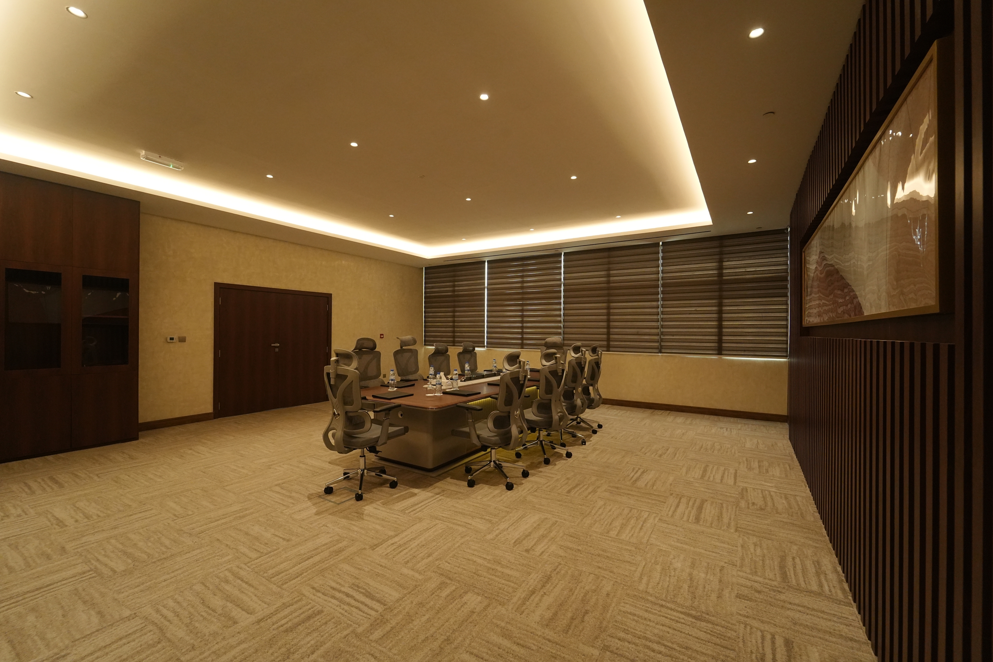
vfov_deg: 81.2
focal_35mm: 14
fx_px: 386
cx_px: 496
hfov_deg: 104.3
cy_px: 331
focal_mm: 14
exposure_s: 1/100
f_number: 7.1
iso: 4000
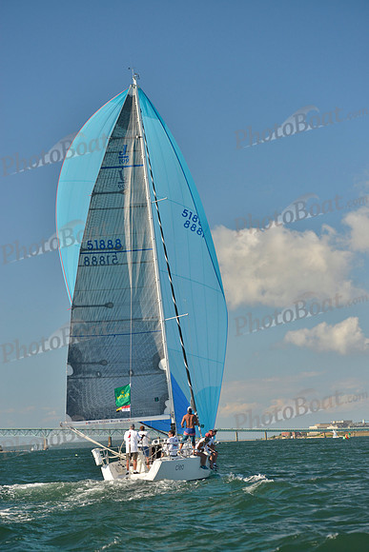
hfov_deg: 14.4
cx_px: 184
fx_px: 1460
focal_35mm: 95
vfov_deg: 21.5
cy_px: 276
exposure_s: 1/1600
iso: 400
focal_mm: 95
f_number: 4.5
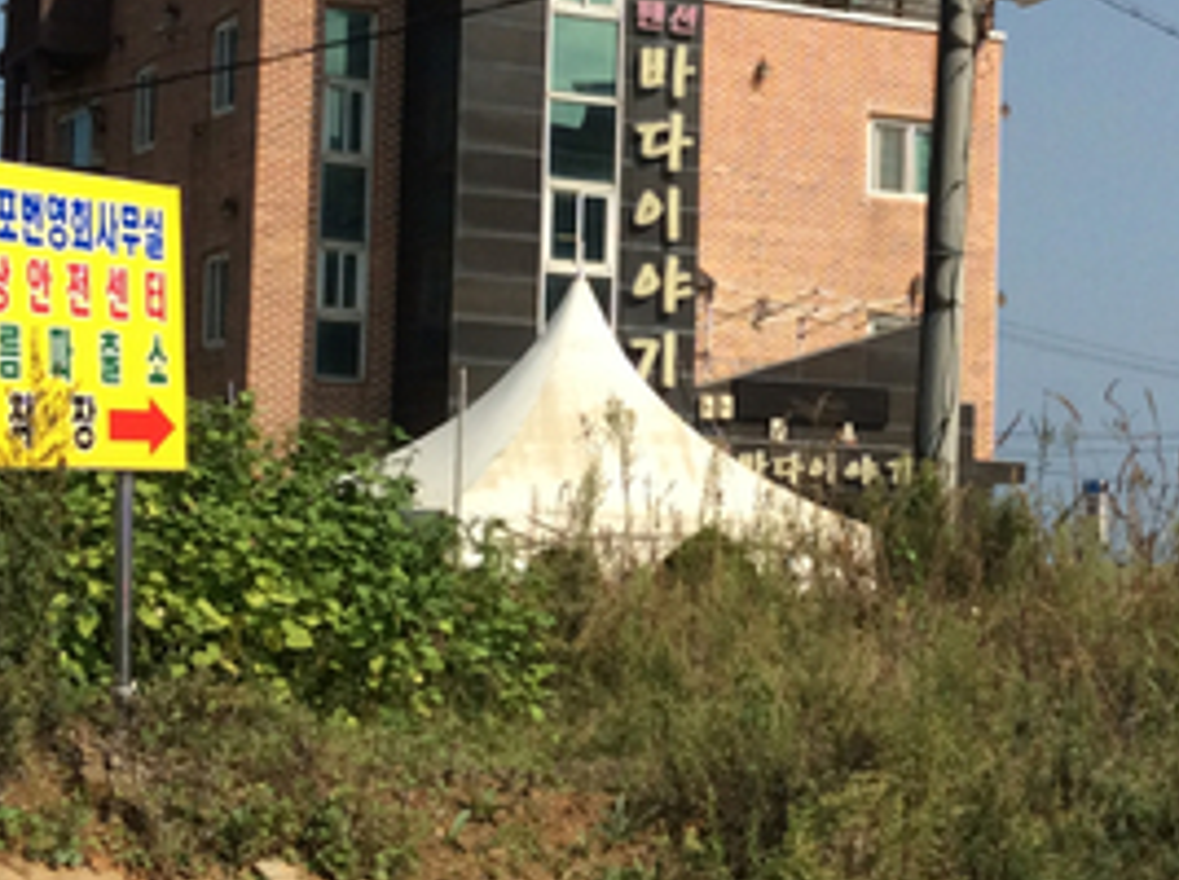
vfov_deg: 17.1
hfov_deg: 22.8
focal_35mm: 86
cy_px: 312
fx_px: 2924
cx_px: 684
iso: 32
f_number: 2.4
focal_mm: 3.3
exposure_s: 1/2203
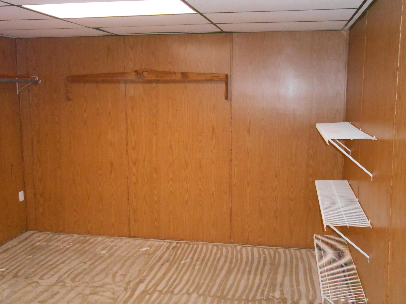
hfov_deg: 49.0
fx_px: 446
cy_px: 152
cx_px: 203
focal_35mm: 38
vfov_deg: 37.7
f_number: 4.2
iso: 800
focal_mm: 6.8
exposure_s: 1/30
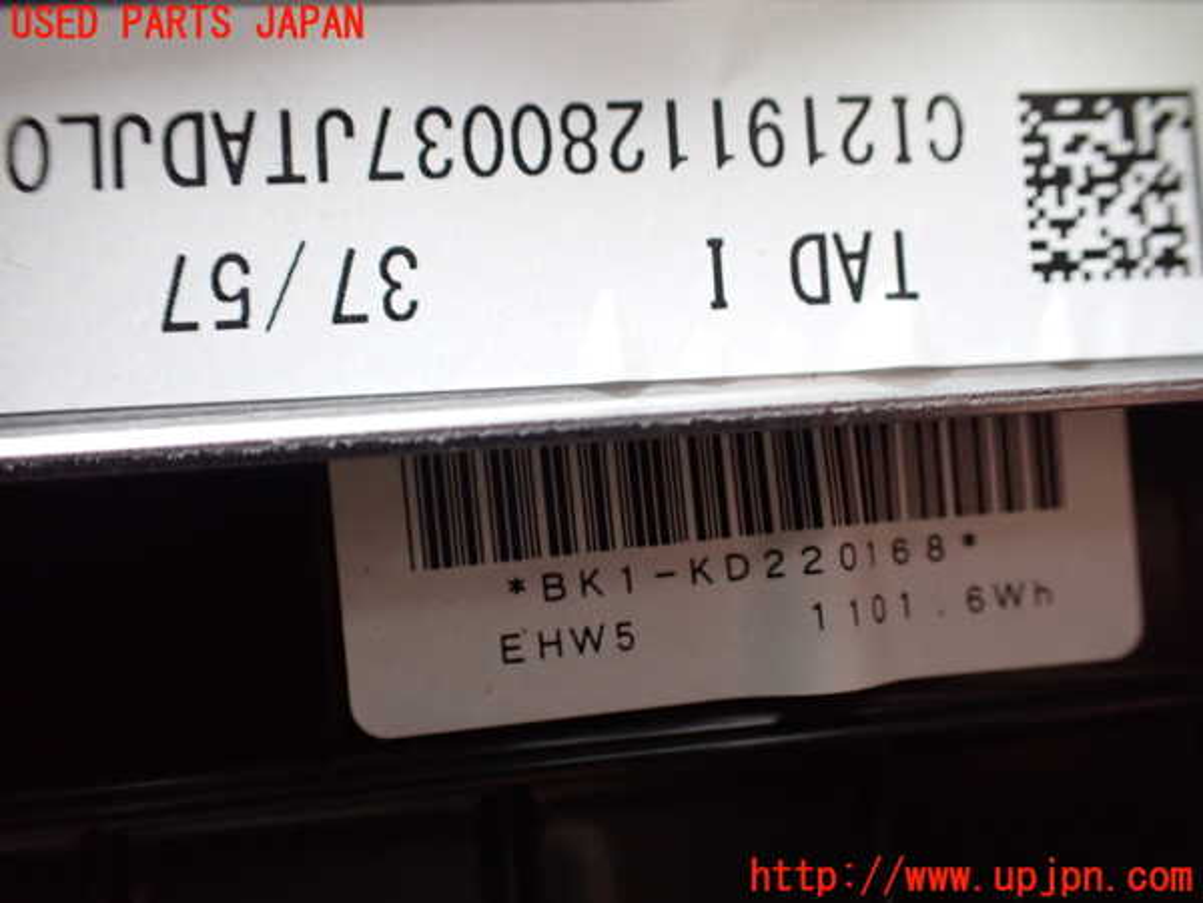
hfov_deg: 60.0
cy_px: 452
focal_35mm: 30
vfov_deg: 46.8
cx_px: 602
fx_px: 1043
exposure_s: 1/50
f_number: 2.3
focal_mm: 5.4
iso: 800
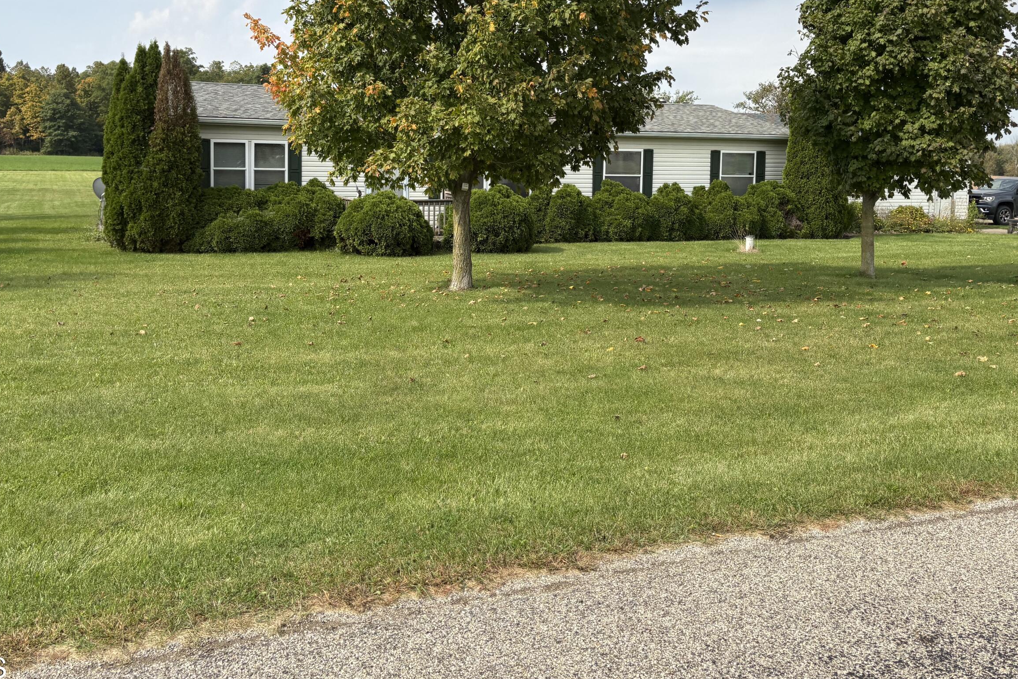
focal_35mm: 35
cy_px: 219
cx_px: 512
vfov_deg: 37.4
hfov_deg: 54.4
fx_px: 990
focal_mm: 5.96
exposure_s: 1/3125
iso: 50
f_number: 1.6
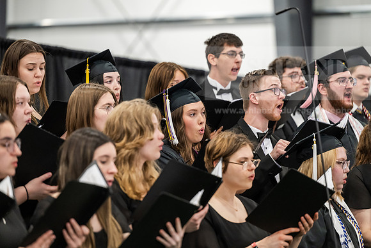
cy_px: 124
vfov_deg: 9.8
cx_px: 186
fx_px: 1443
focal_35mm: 140
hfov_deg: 14.7
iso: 2500
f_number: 3.2
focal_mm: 140
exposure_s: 1/200
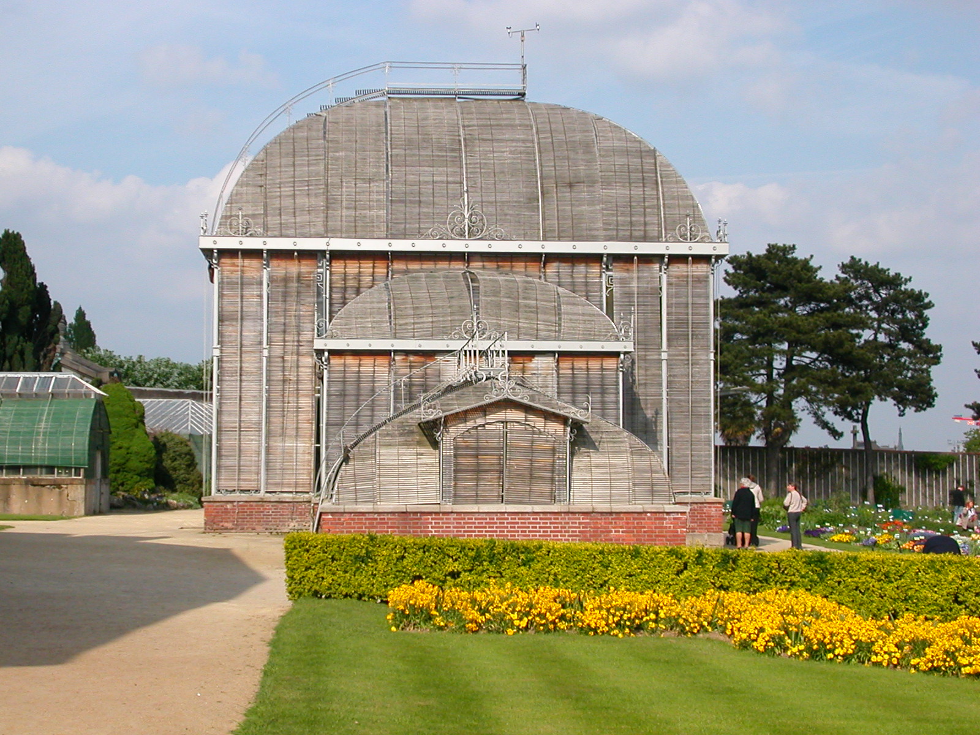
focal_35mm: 64
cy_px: 368
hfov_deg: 30.3
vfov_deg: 22.9
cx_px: 490
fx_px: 1812
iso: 100
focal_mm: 9.7
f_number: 3.5
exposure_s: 1/1170
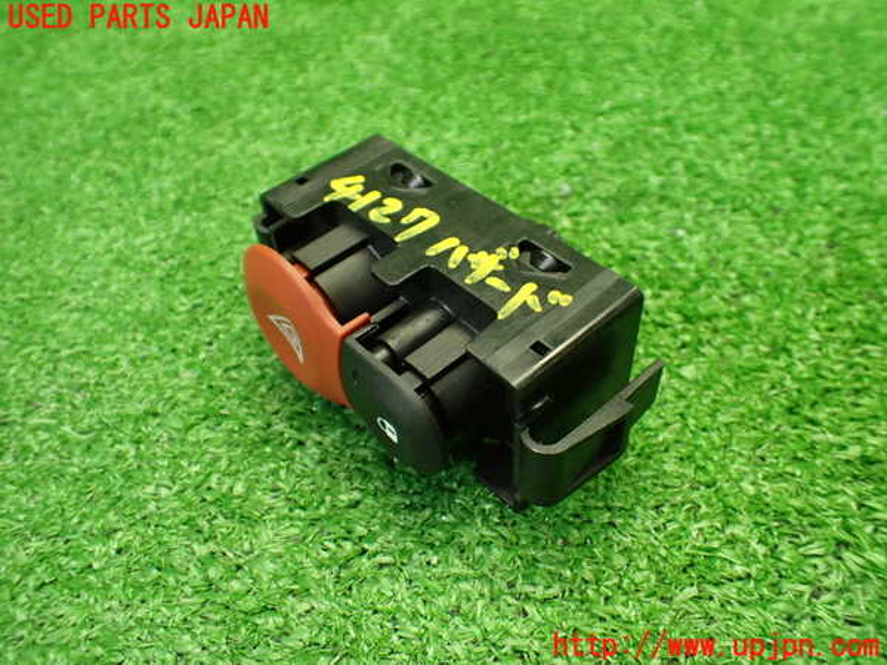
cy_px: 332
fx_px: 769
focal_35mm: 30
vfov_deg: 46.8
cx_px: 444
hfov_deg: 60.0
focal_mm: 5.4
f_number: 2.3
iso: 800
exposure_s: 1/125
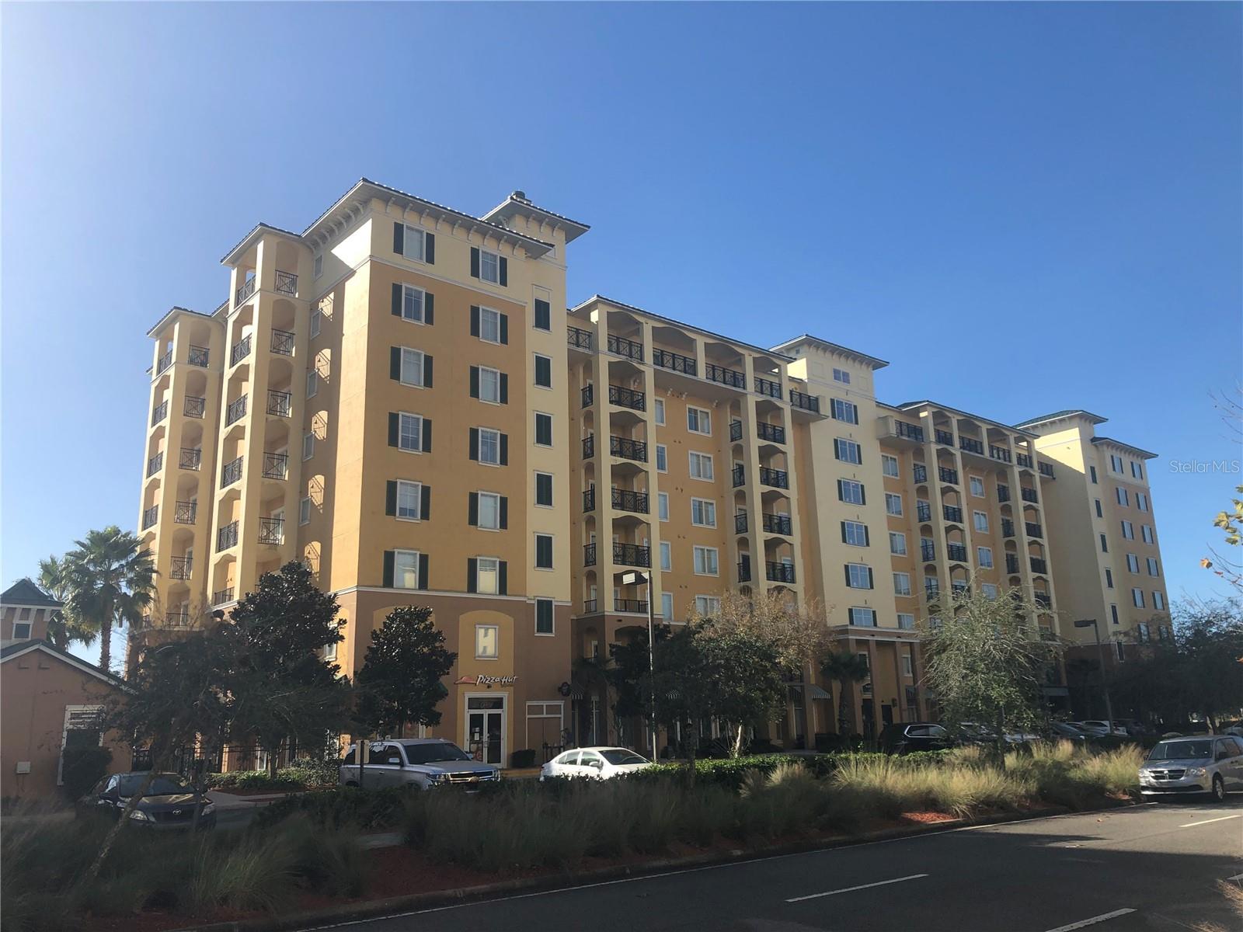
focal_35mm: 28
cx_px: 622
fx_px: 1005
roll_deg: +1.2
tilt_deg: +15.0
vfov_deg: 49.7
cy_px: 466
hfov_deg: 63.4
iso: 20
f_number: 1.8
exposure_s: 1/1548
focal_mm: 4
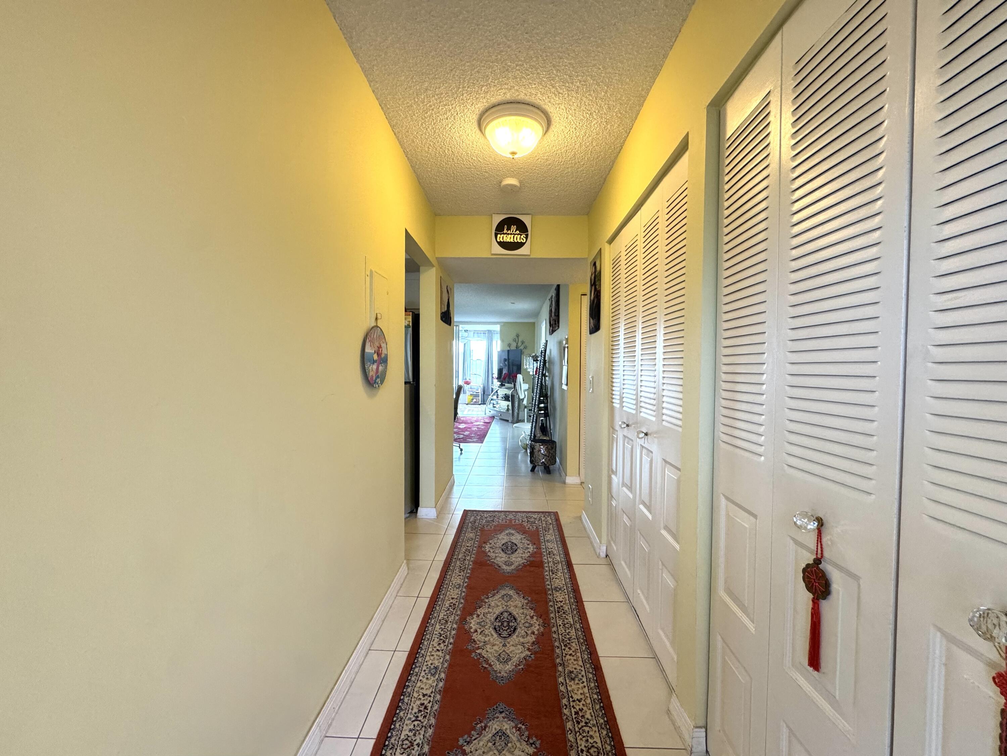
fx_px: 407
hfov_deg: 102.1
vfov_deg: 85.7
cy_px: 378
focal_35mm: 14
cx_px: 504
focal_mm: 2.22
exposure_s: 1/120
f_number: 2.2
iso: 250
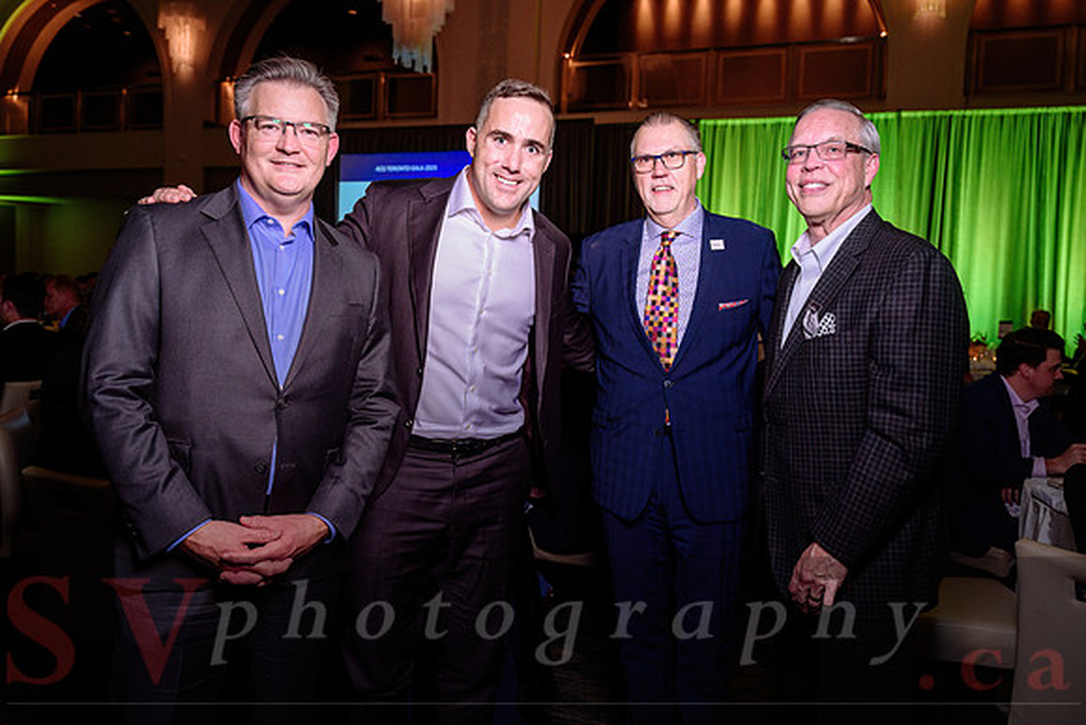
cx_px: 557
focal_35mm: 26
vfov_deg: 48.8
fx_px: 797
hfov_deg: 68.5
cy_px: 326
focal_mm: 24
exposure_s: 1/125
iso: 1000
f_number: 3.5
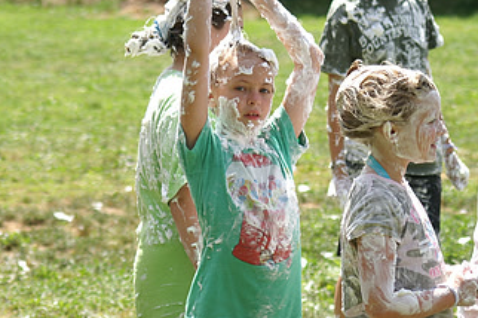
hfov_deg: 10.1
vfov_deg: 6.8
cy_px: 169
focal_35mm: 203
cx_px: 235
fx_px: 2691
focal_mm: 75
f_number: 5.6
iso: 100
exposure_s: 1/400
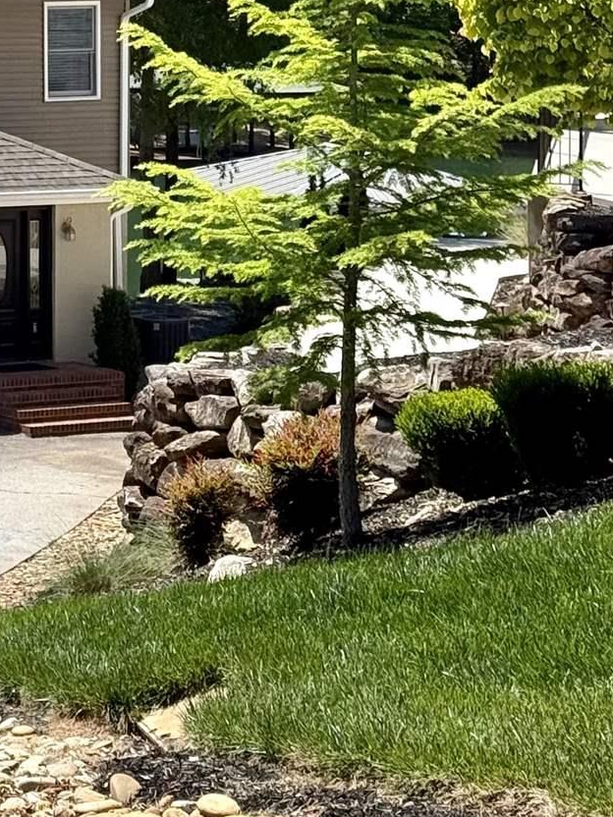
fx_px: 3140
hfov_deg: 10.9
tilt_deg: -1.5
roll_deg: -2.6
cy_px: -101
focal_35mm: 133
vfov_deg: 14.5
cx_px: -214
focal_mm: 6.76
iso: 80
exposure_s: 1/4587
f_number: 1.78
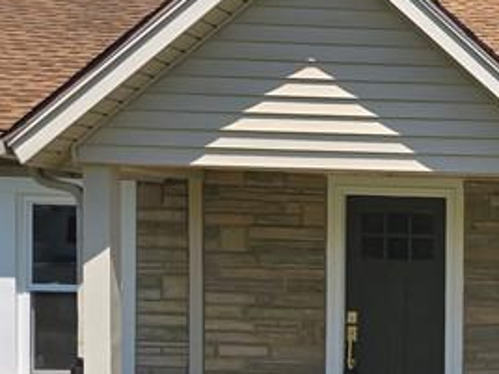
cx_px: 771
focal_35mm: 88
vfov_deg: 16.6
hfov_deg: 19.2
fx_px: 1269
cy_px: 337
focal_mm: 5.4
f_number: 1.8
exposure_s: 1/1746
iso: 25
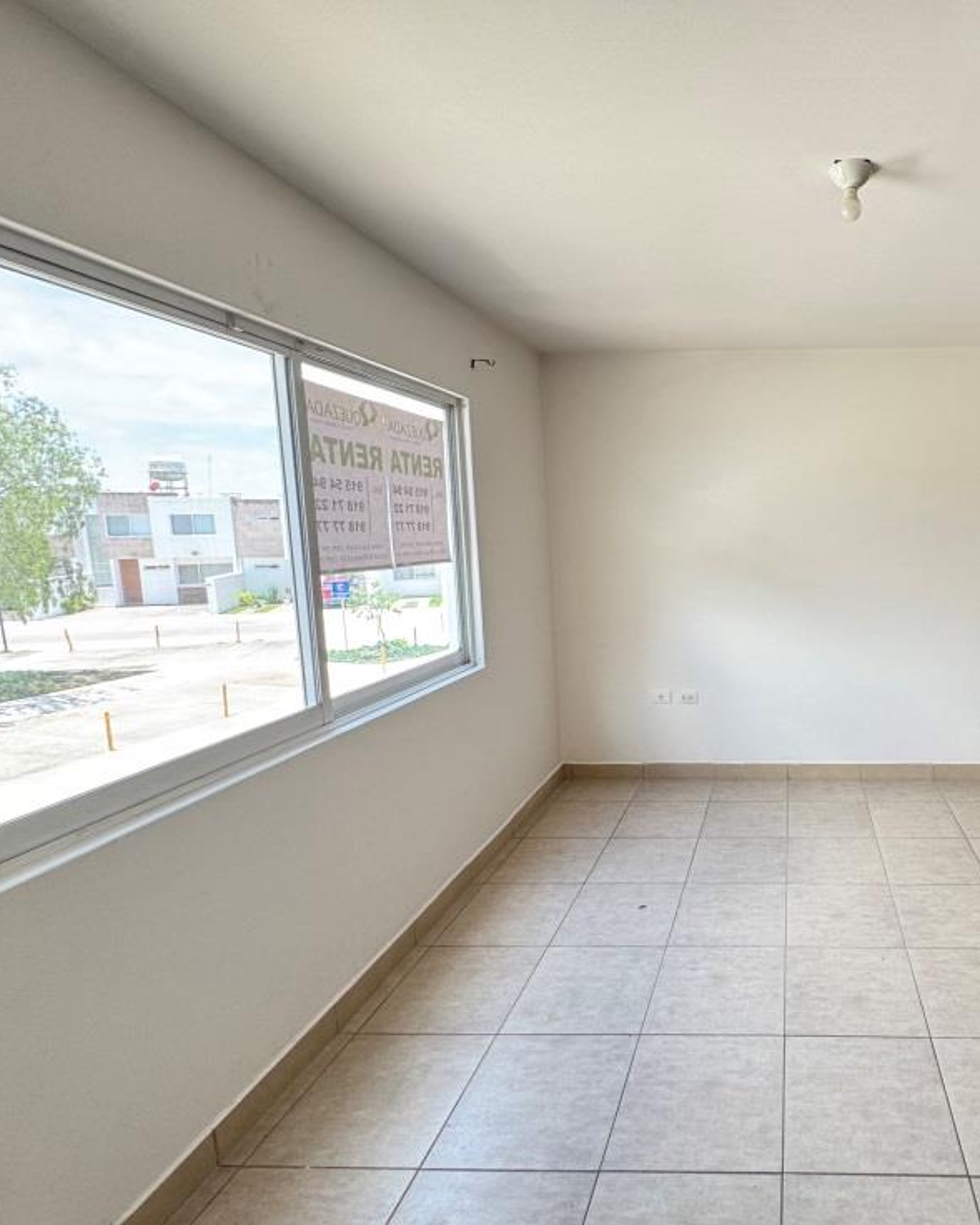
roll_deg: +0.5
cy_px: 612
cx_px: 775
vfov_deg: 83.3
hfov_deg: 64.9
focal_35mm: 19
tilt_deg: -8.1
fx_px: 689
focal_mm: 2.22
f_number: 2.2
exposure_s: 1/99
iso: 64
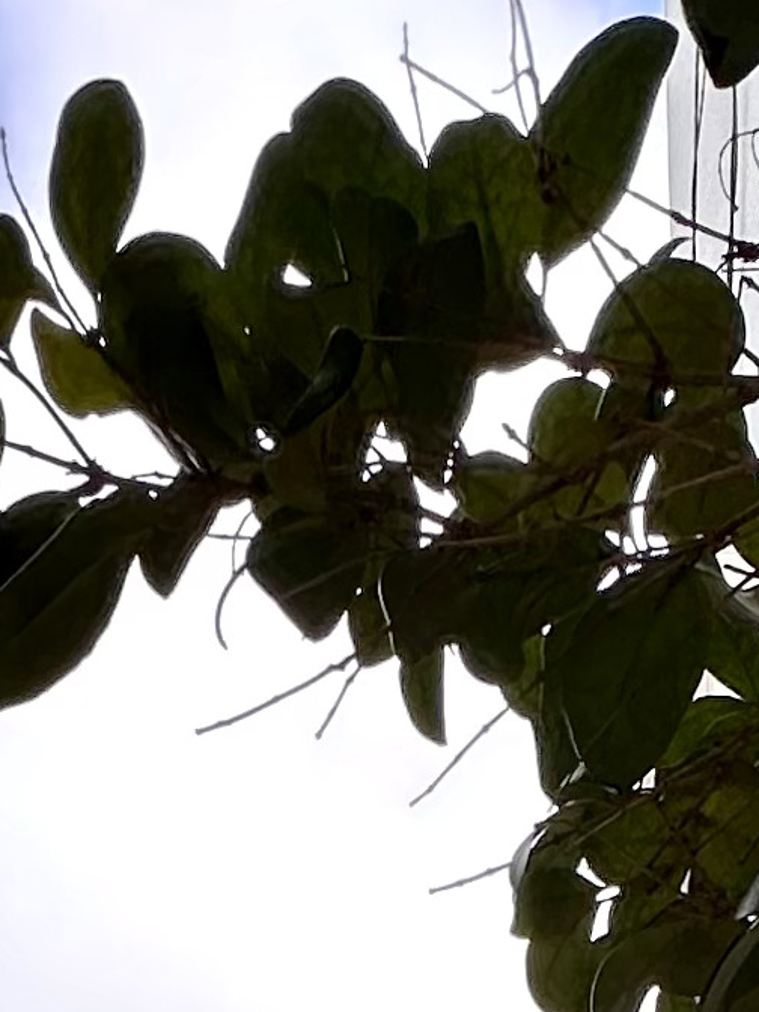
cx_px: 414
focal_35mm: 84
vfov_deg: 16.5
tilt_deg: -2.4
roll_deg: +1.0
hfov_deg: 17.6
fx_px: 2456
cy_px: 2131
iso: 40
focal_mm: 2.22
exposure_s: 1/502
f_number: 2.2
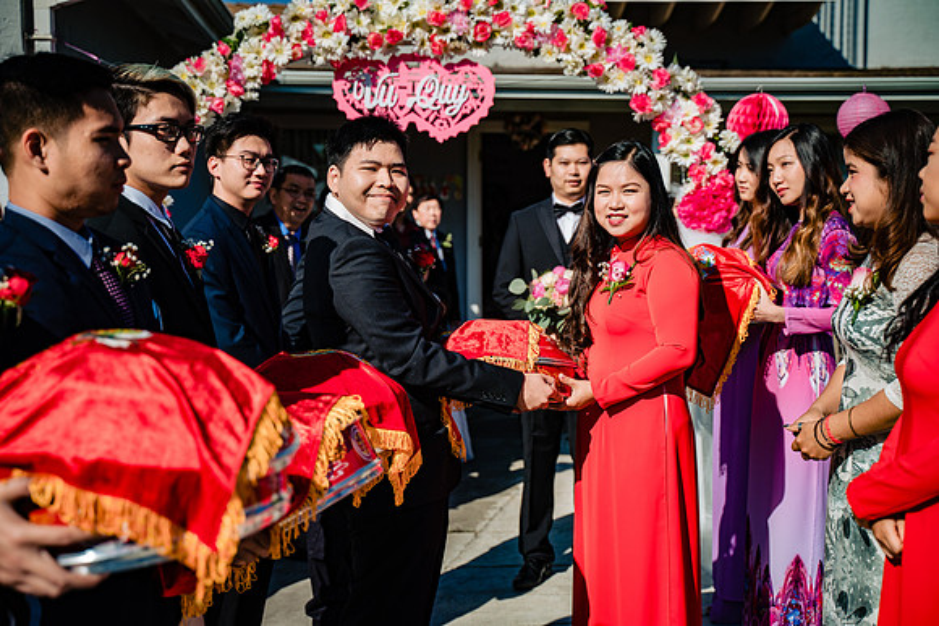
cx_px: 470
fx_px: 1304
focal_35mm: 50
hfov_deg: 39.6
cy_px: 313
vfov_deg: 27.0
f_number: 3.5
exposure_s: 1/1600
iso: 100
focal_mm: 50
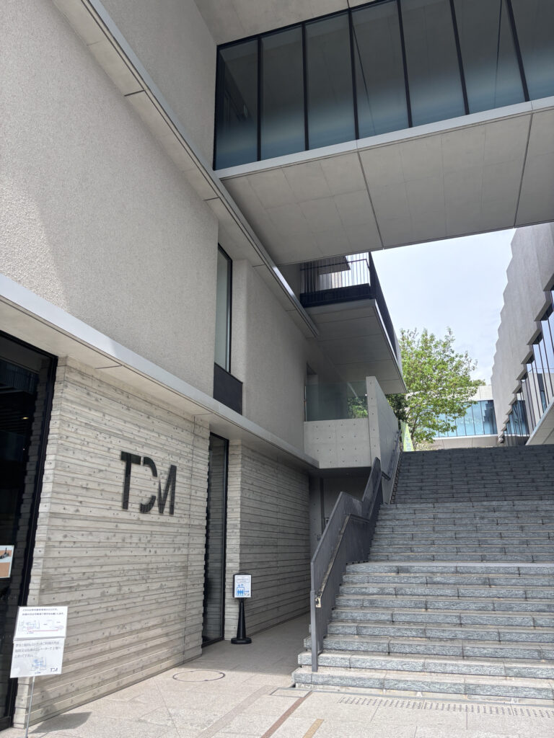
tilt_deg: +15.9
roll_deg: +1.8
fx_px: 555
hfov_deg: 53.1
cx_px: 277
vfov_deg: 67.3
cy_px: 369
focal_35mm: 26
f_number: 1.6
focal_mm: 5.96
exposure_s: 1/927
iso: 50
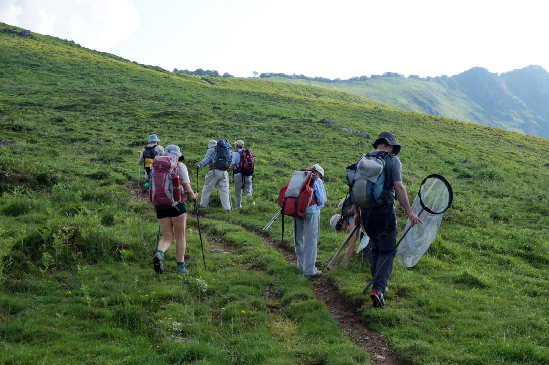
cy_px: 182
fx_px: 685
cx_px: 274
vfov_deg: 29.8
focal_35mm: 45
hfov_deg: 43.6
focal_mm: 30
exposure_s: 1/160
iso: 100
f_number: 9
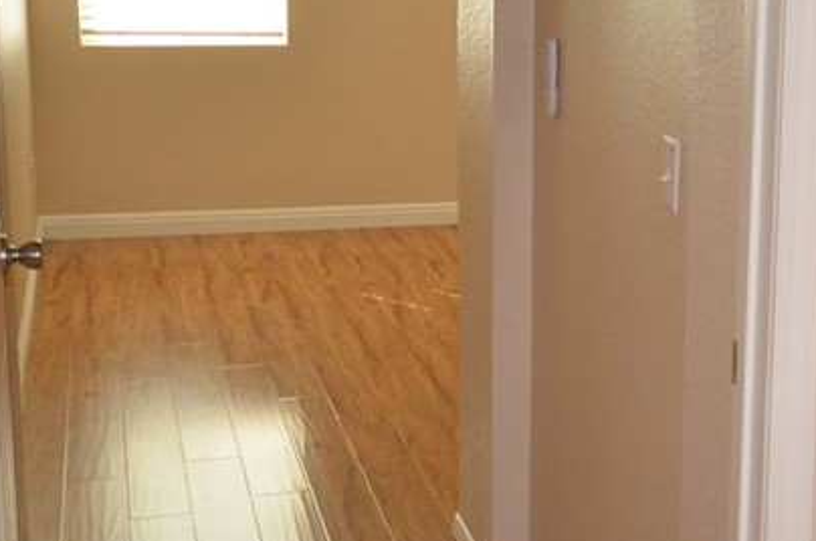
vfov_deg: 17.9
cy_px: 222
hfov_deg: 26.2
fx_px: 1720
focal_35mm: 76
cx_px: 667
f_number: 5.6
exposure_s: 1/60
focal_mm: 20
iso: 1000
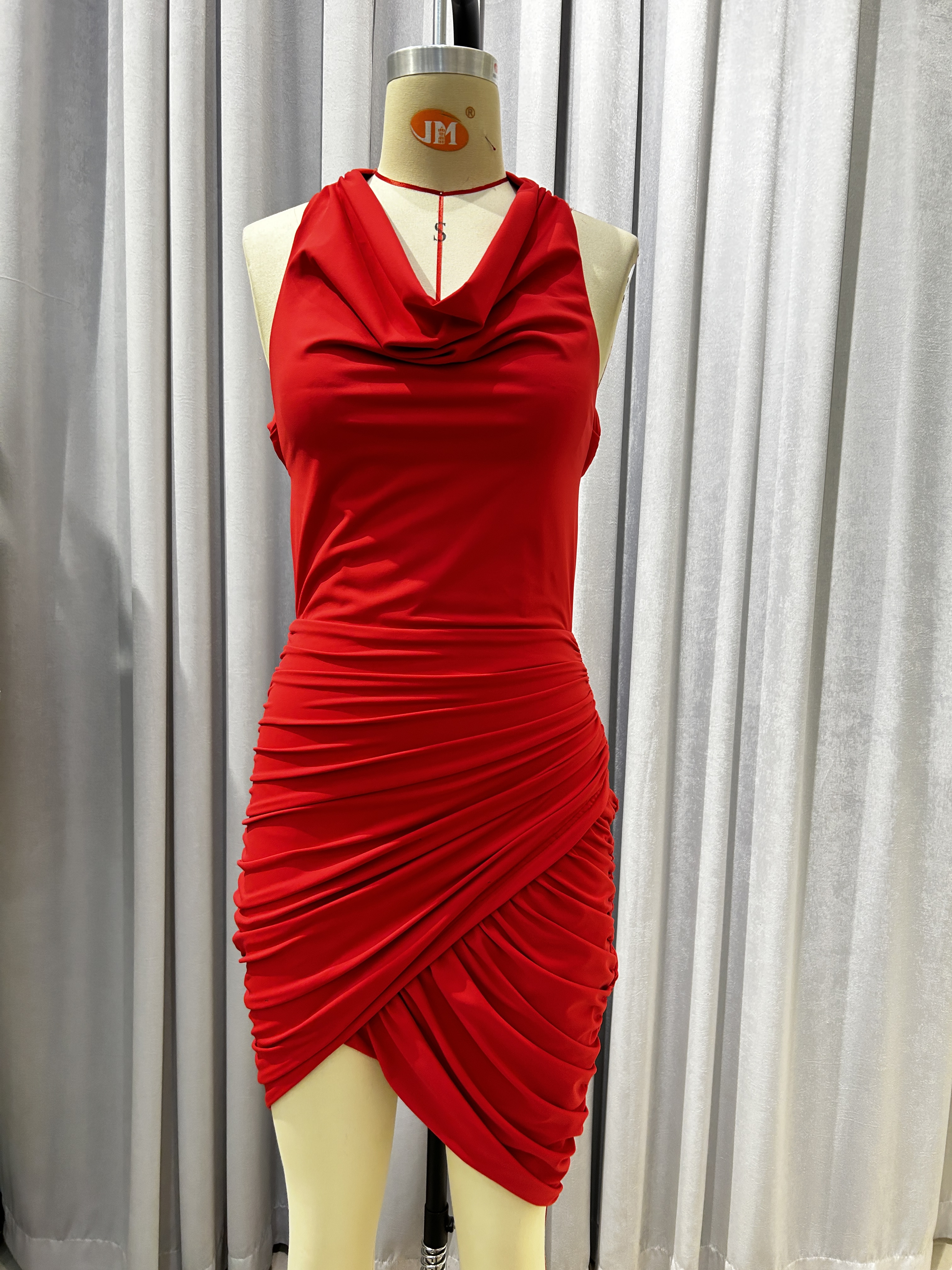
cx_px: 476
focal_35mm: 26
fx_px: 953
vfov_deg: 67.3
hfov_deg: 53.1
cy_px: 635
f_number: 1.5
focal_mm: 5.7
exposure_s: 1/100
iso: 100
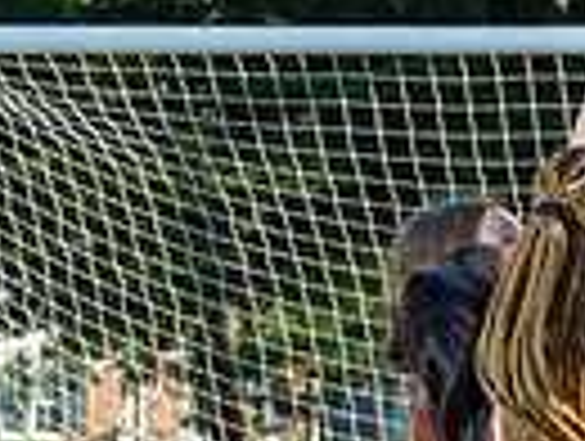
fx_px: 5909
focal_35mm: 349
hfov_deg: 5.6
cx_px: 1102
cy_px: 359
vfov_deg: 4.3
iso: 100
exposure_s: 1/200
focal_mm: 70
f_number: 6.3
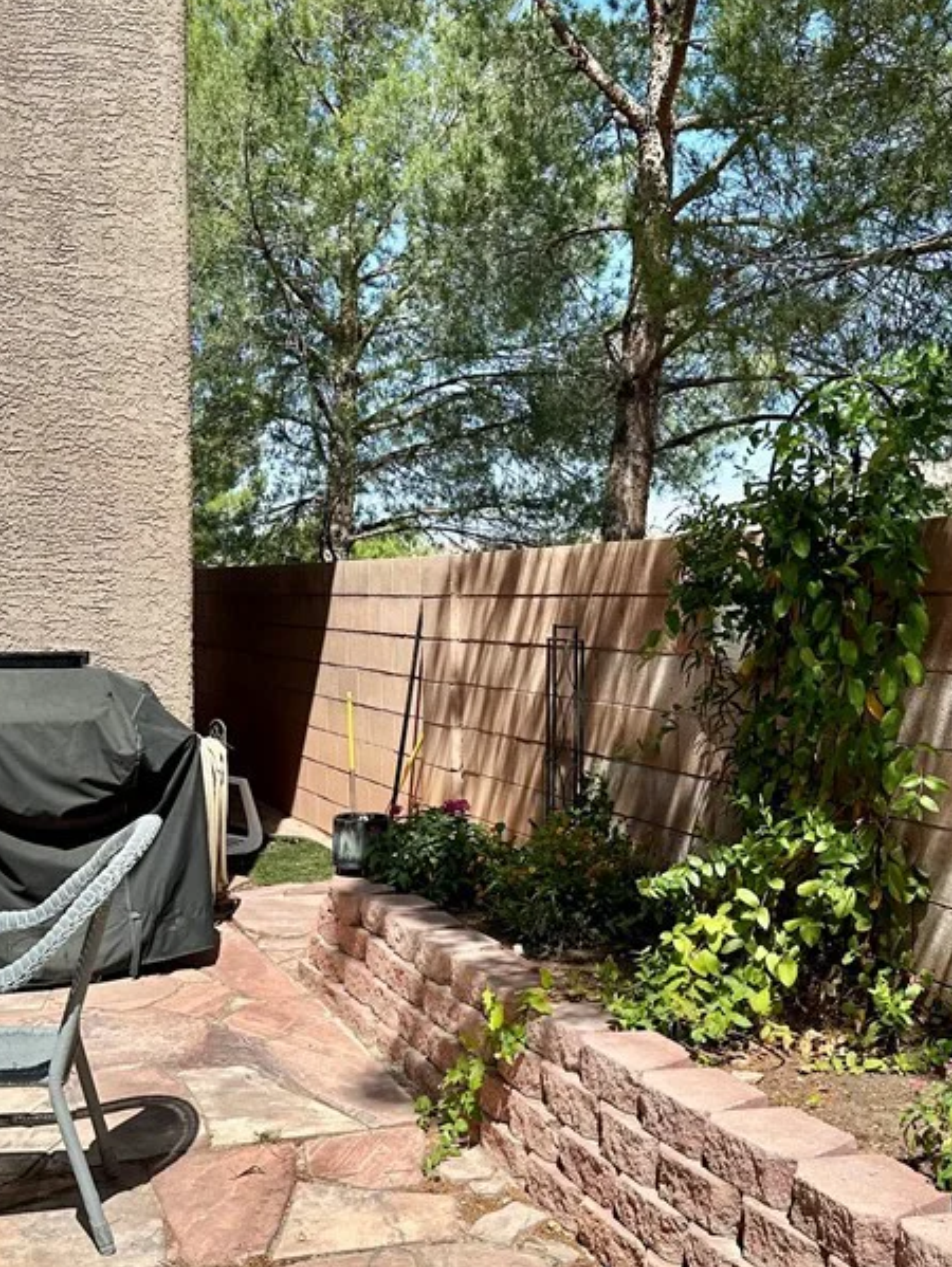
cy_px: 630
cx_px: 527
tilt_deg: -0.2
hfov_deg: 35.1
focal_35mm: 41
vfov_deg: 45.7
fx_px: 1502
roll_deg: +1.3
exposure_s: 1/4348
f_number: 1.78
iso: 80
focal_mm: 6.86
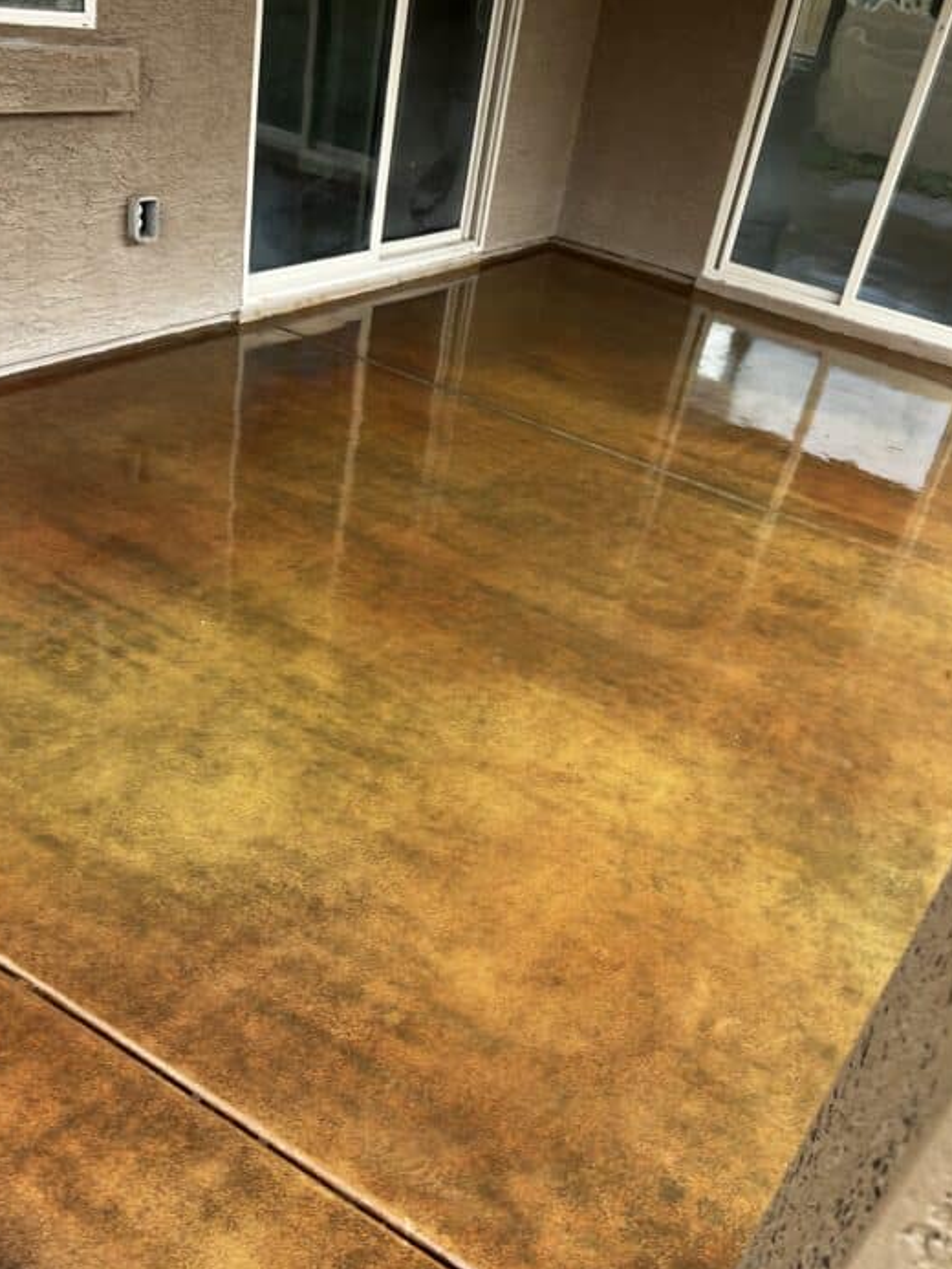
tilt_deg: -30.4
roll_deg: -12.5
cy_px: 630
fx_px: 1100
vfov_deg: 60.0
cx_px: 500
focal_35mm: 30
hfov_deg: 46.8
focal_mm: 5.7
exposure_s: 1/128
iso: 32
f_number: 1.5
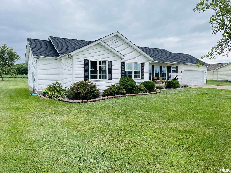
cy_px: 86
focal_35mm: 26
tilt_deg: -3.5
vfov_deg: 53.1
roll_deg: +2.8
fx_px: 174
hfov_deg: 67.3
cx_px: 116
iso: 32
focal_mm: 4.2
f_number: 1.6
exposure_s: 1/1335
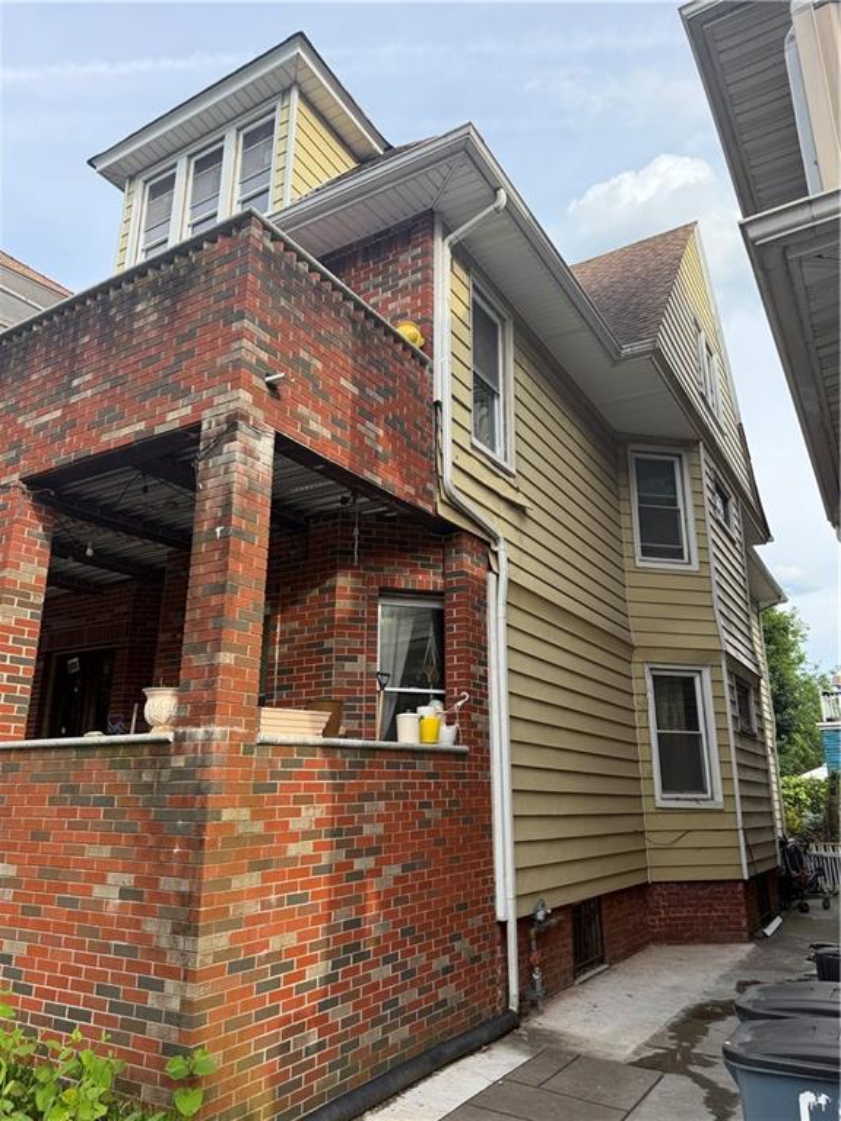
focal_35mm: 24
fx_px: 777
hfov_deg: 56.8
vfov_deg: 71.6
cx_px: 420
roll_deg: -1.5
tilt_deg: +16.8
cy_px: 560
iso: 100
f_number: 1.78
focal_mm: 6.76
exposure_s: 1/1122
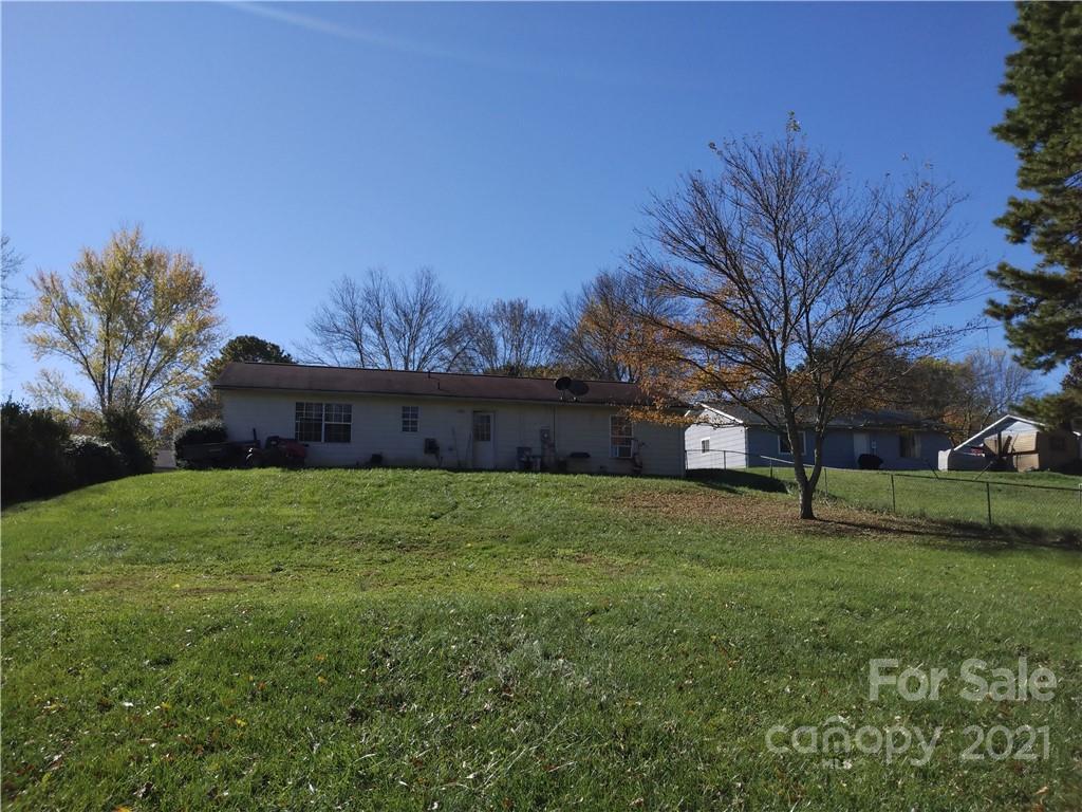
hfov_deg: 81.7
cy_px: 406
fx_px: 625
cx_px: 541
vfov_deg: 66.0
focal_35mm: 20
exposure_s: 1/1841
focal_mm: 3.54
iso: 100
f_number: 2
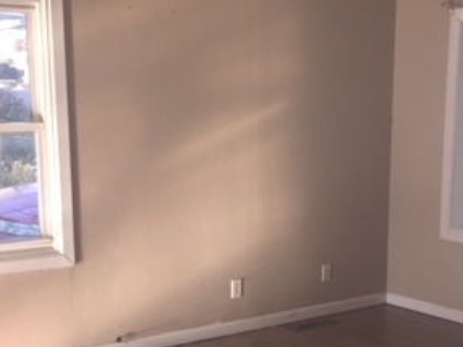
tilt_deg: -10.7
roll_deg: -1.7
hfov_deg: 29.6
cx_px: 322
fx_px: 869
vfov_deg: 22.4
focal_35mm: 65
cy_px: 259
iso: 40
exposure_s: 1/120
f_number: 2.2
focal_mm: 4.15
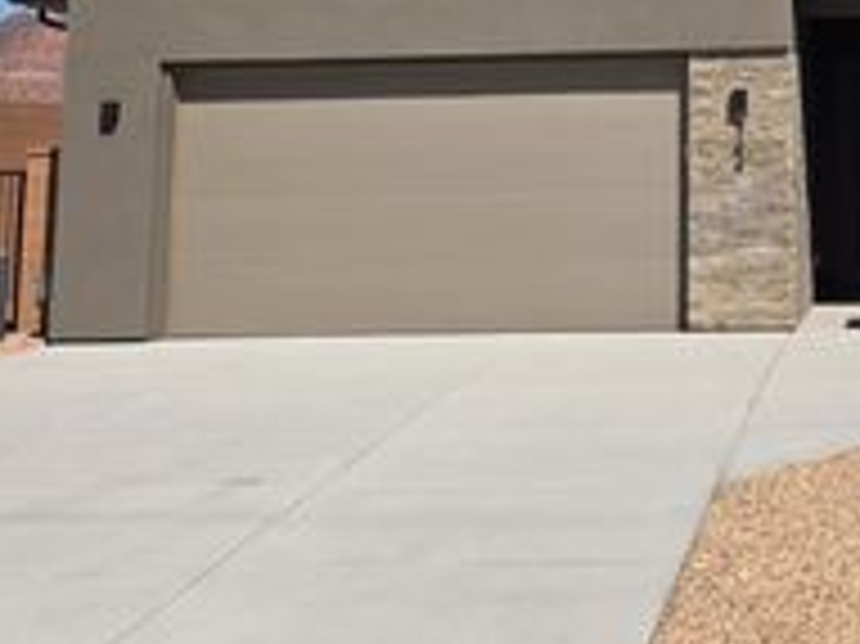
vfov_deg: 18.1
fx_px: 1912
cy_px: -149
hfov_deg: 24.4
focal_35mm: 77
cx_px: 819
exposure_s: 1/7944
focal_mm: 6.3
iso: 64
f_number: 1.7
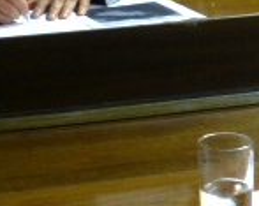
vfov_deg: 7.0
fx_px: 1660
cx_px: 277
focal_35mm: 217
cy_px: -132
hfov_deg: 8.9
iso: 400
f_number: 4.4
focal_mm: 9
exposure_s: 1/5
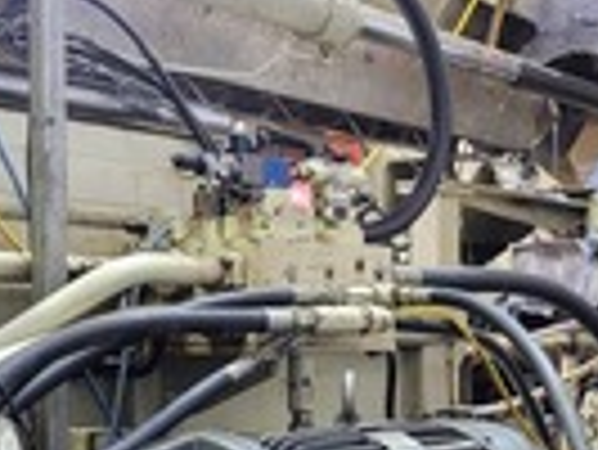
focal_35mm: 73
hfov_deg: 26.1
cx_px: 488
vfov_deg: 19.9
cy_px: 374
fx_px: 1262
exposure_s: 1/50
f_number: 1.8
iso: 320
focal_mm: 5.4
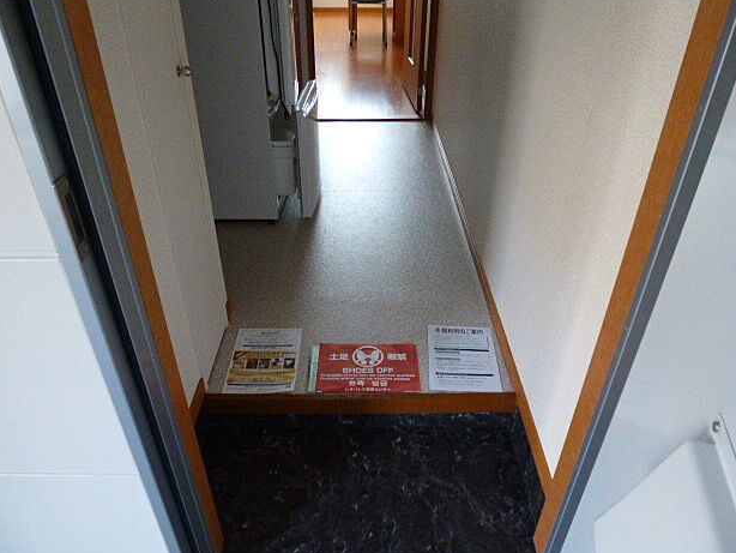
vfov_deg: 54.9
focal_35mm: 25
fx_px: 532
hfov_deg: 69.4
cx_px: 362
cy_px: 272
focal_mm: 4.3
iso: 800
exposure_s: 1/60
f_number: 2.8
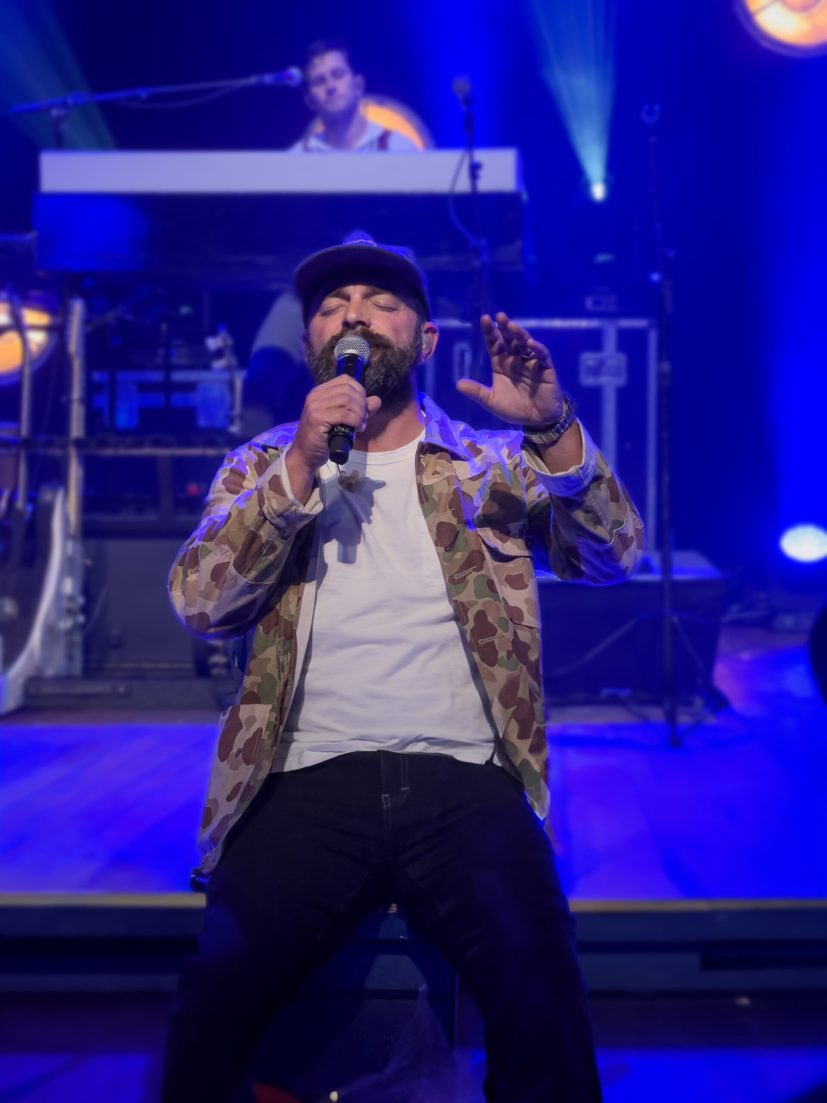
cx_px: 414
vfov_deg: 25.3
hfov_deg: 19.1
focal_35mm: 77
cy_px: 552
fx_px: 2453
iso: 320
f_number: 2.8
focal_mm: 9
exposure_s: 1/60
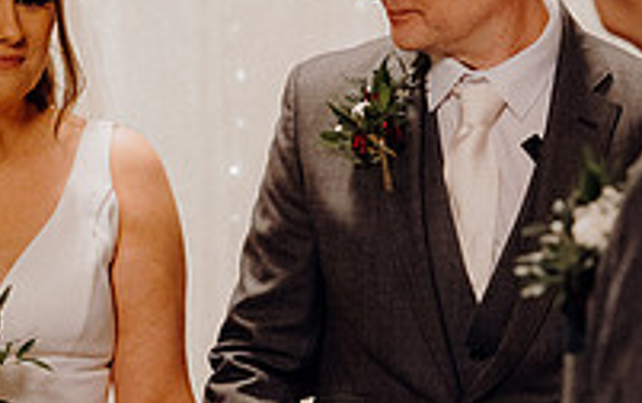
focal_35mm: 182
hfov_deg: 11.5
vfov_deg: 7.2
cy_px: 293
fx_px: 3187
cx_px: 224
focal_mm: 62
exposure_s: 1/160
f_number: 3.5
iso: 4000
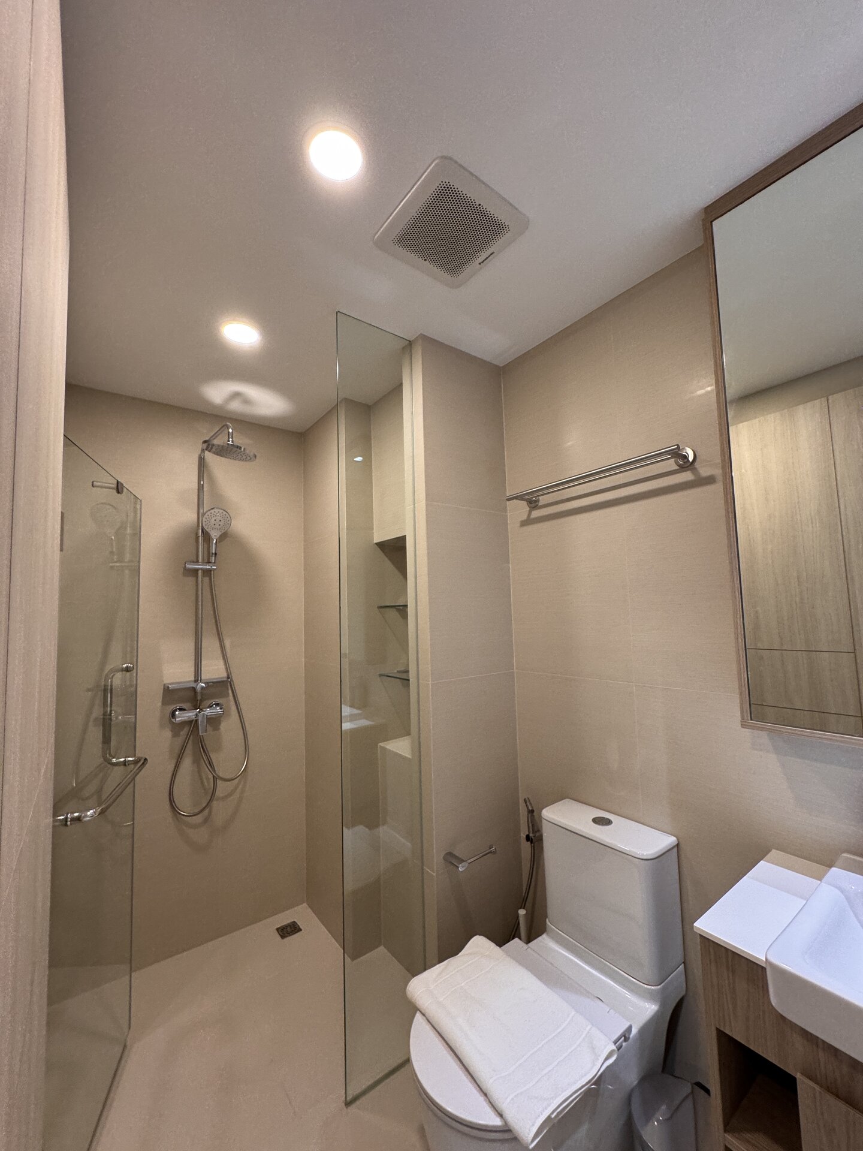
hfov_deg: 85.7
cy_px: 576
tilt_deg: +0.3
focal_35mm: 14
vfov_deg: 102.1
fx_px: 465
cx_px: 432
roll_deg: +0.7
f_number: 2.2
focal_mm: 2.22
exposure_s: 1/60
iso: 200
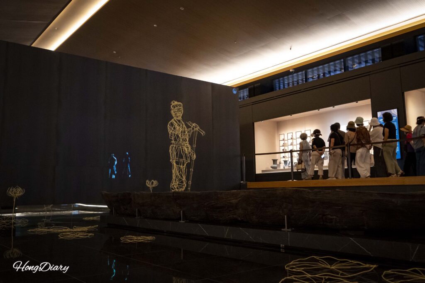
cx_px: 212
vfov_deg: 40.0
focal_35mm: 33
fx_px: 390
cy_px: 142
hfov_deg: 57.2
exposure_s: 1/125
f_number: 4.5
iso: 12800
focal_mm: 33
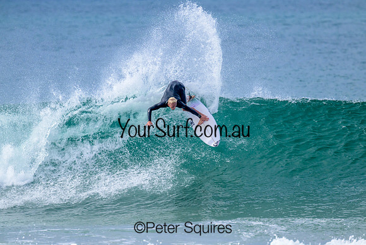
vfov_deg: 1.7
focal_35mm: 803
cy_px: 122
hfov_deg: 2.6
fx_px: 8161
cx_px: 184
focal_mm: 800
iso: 1250
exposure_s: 1/2000
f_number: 11
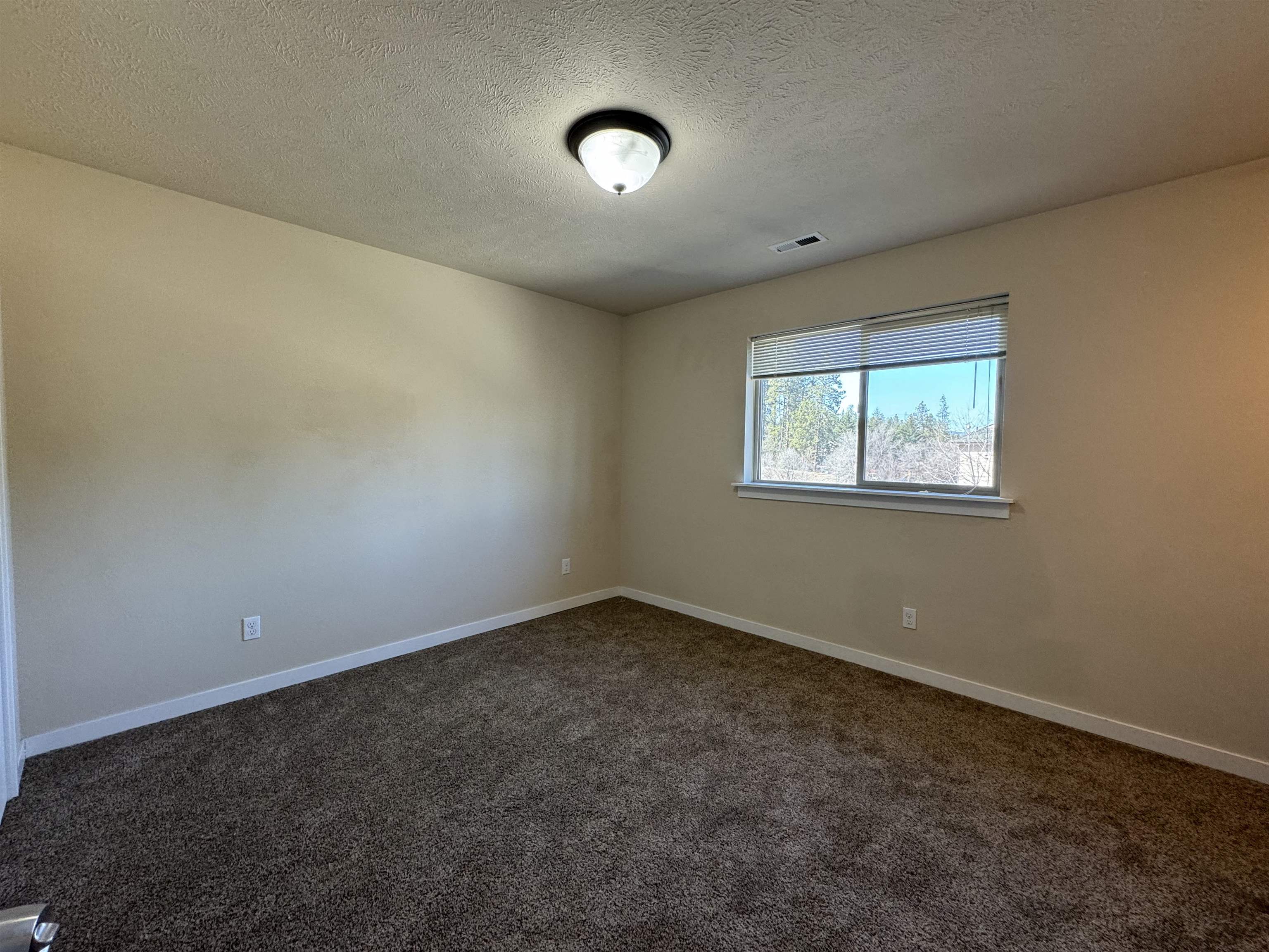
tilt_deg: -2.7
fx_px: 513
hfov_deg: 102.1
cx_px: 634
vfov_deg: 85.7
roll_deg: -0.7
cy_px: 476
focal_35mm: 14
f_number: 2.2
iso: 200
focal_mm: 2.22
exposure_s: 1/120
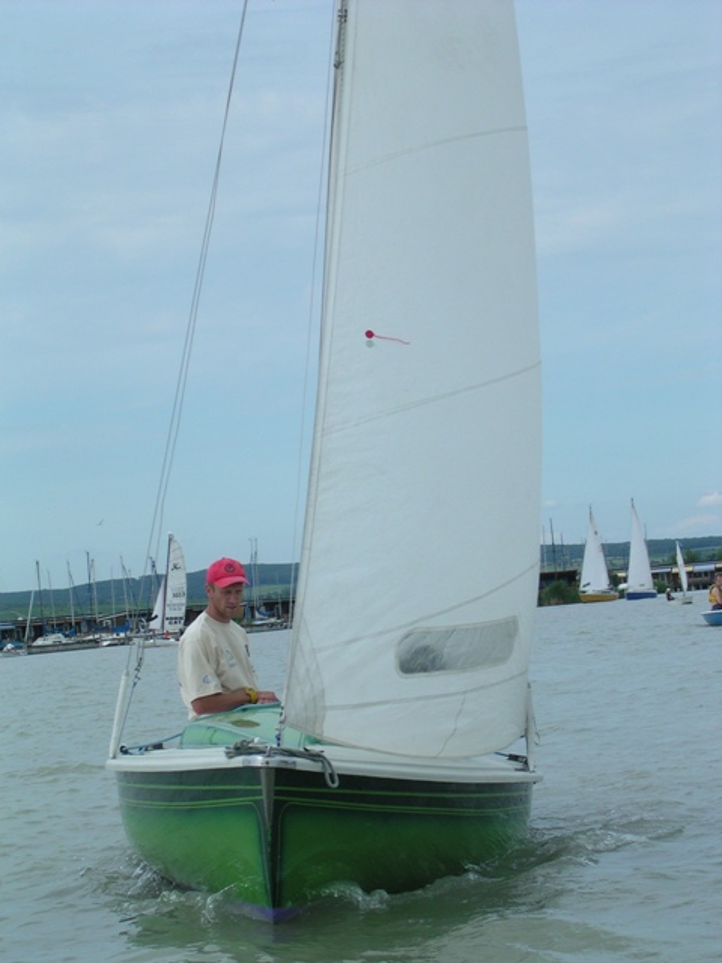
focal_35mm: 111
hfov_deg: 13.3
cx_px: 361
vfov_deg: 17.7
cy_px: 482
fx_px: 3087
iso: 100
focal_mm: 16.8
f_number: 4.8
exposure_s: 1/419
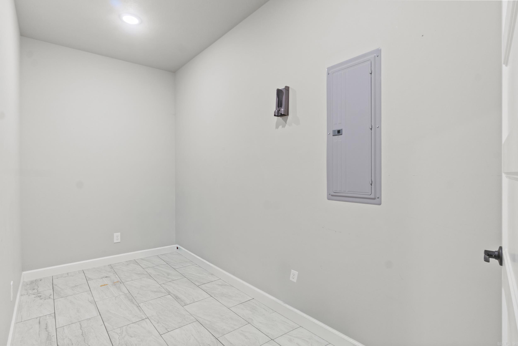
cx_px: 259
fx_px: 259
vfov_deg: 67.4
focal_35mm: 18
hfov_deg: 90.0
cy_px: 173
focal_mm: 12
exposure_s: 1
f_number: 9
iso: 250
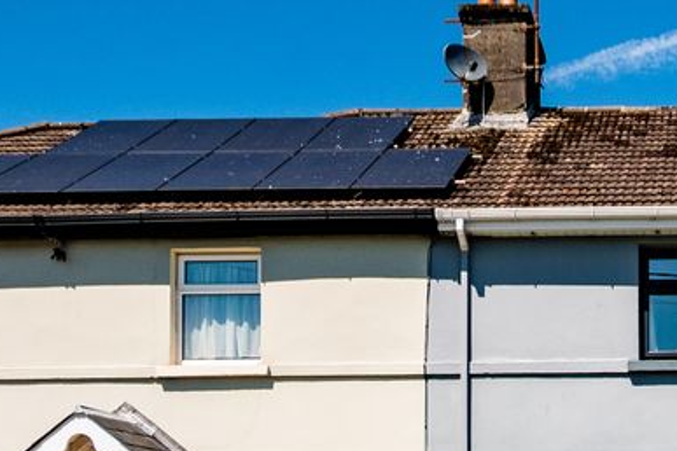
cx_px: 729
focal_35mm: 57
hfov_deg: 31.4
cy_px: 556
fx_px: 1072
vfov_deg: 21.8
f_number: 4
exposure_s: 1/5000
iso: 200
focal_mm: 10
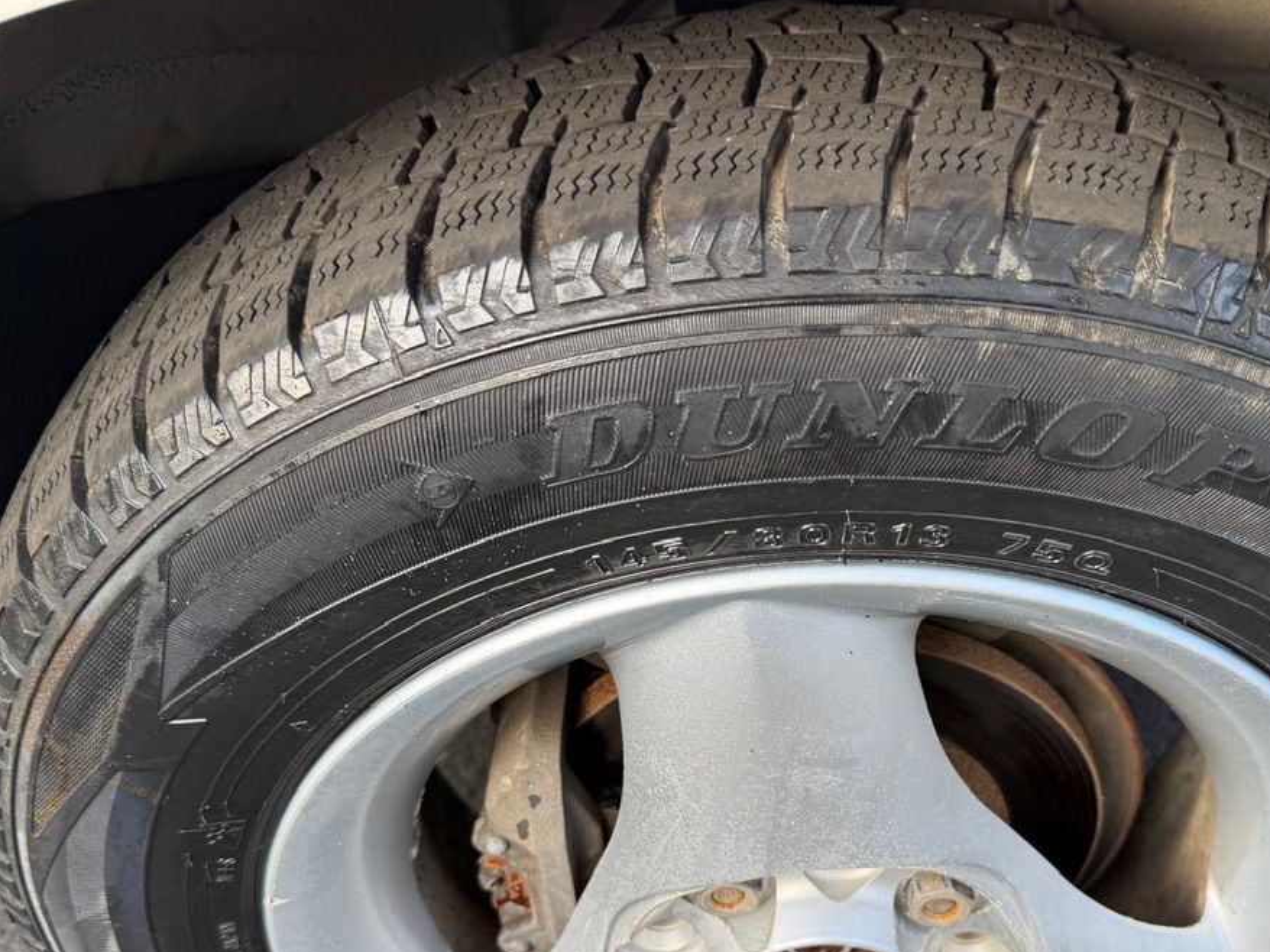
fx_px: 1284
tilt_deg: -45.1
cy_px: 660
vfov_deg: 40.0
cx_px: 783
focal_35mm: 35
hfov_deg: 52.2
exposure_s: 1/190
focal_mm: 6.76
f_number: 1.78
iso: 80
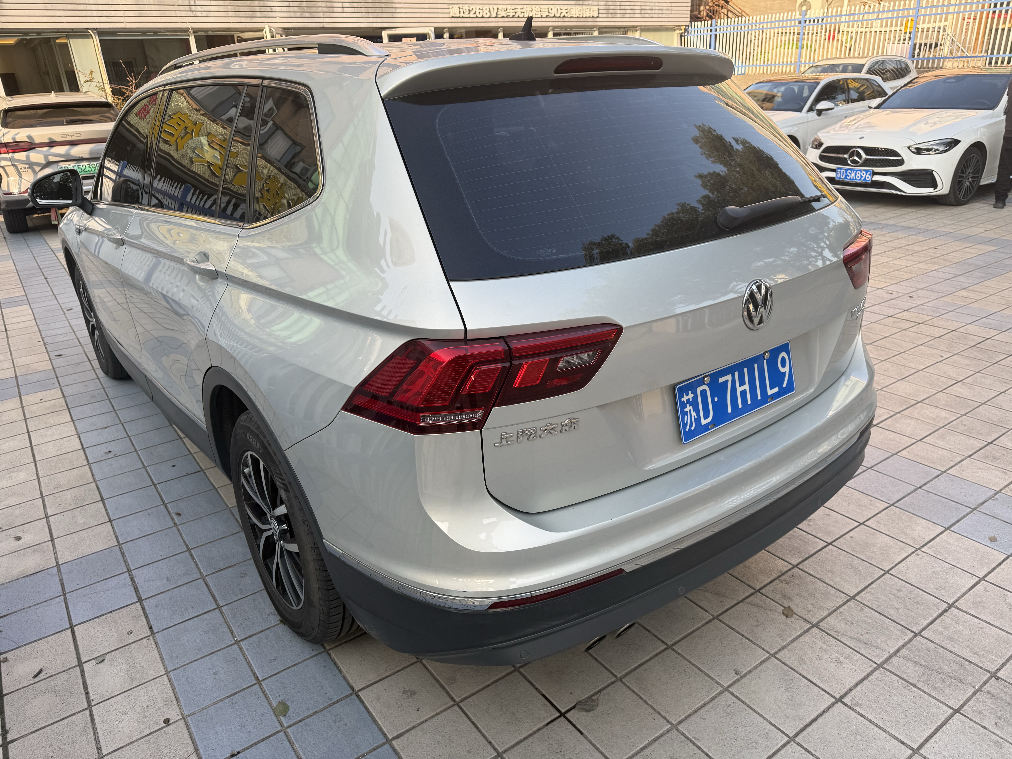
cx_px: 506
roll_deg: +2.5
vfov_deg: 56.8
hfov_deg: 71.6
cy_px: 380
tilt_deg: -22.7
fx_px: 702
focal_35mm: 24
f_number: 1.78
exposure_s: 1/677
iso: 80
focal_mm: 6.76
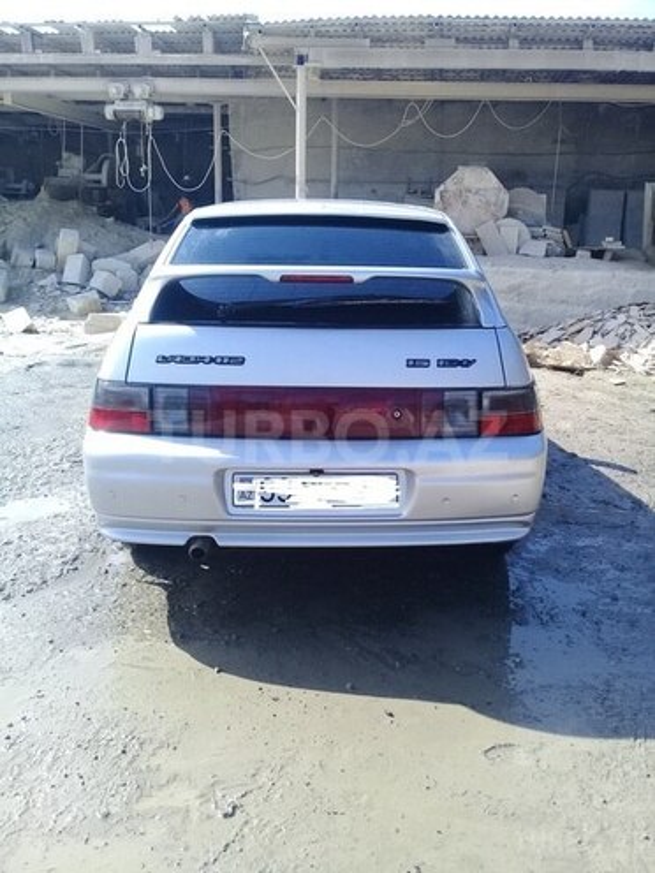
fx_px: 782
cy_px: 436
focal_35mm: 31
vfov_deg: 58.4
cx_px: 328
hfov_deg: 45.4
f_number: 2.2
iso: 50
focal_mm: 3.3
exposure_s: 1/524
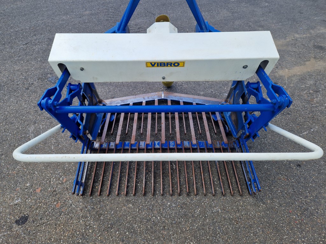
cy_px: 122
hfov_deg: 73.9
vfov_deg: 58.9
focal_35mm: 23
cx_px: 163
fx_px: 217
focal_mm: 5.4
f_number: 1.8
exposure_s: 1/608
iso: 50
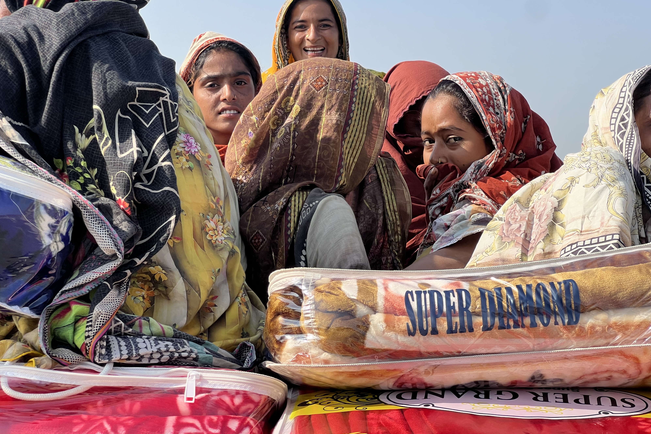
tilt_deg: +1.0
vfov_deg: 16.9
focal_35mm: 81
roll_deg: +0.5
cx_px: 329
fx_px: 1465
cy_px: 192
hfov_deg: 25.1
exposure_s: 1/550
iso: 32
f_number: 2.8
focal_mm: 9
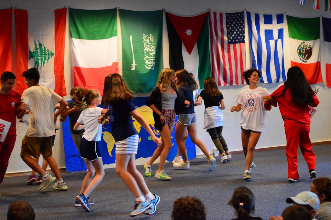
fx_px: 482
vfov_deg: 25.7
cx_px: 166
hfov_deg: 37.9
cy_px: 110
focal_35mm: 52
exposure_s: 1/160
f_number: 1.8
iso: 3200
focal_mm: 35
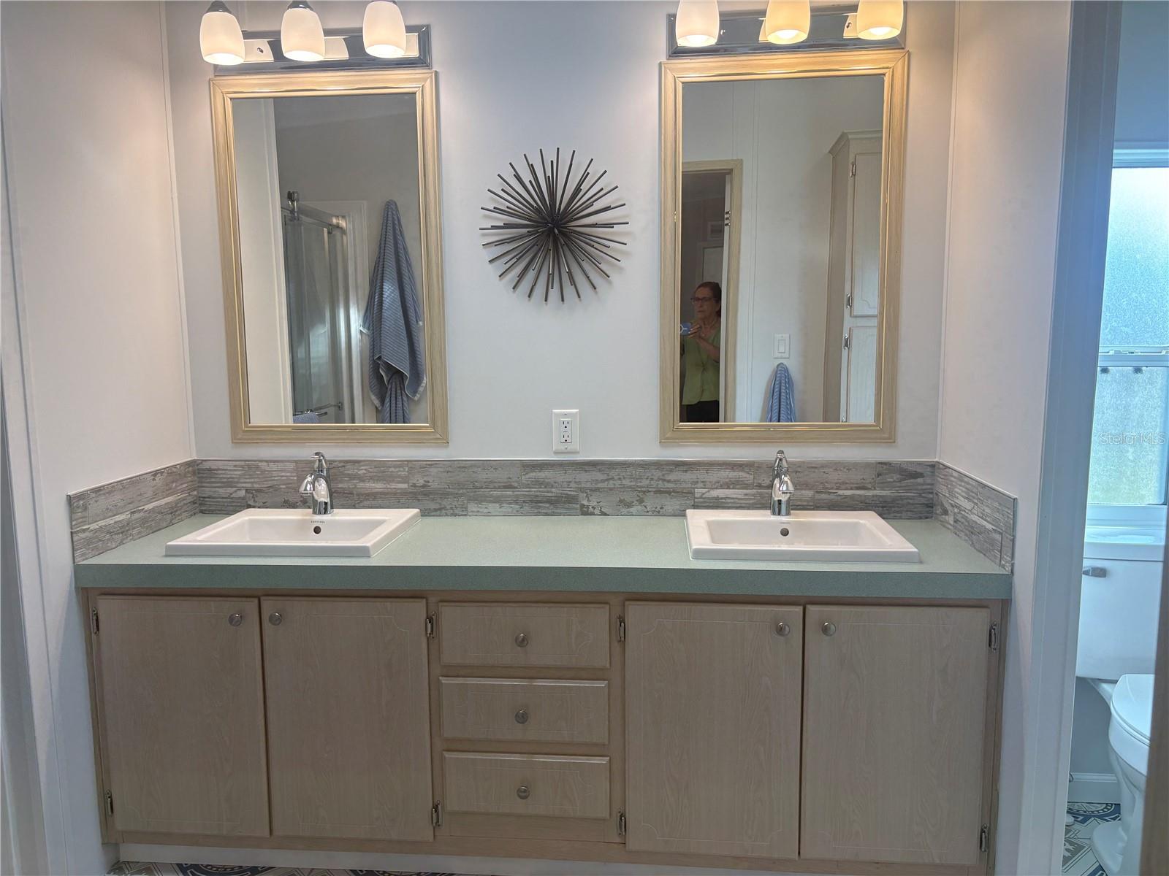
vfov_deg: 53.1
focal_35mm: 26
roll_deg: -0.1
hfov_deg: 67.3
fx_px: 878
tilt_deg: -6.8
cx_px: 584
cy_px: 438
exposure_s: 1/124
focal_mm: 5.96
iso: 40
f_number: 1.6
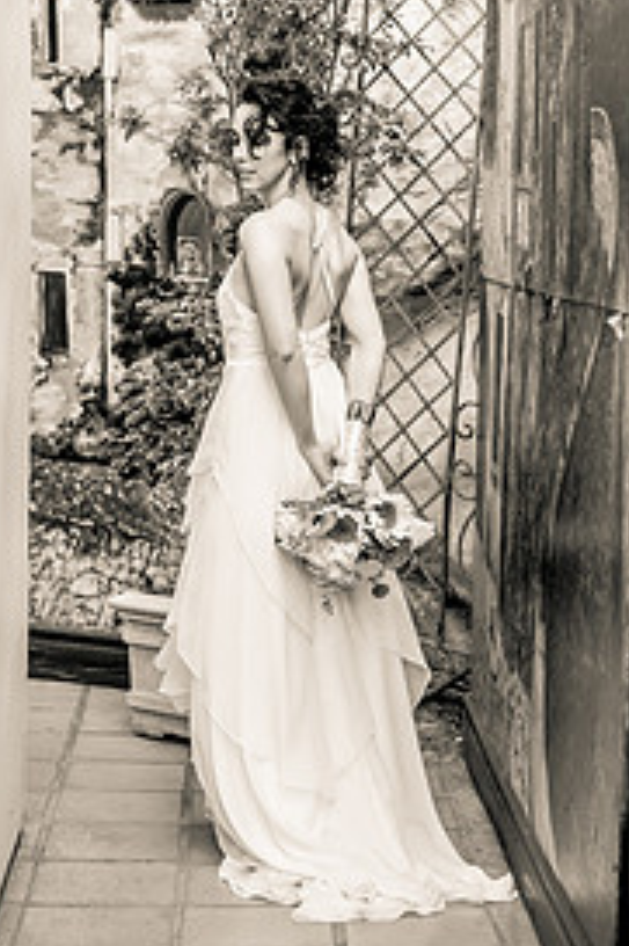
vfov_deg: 22.1
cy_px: 181
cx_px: 306
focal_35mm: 91
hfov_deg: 15.0
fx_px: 2388
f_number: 2.5
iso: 320
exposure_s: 1/500
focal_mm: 55
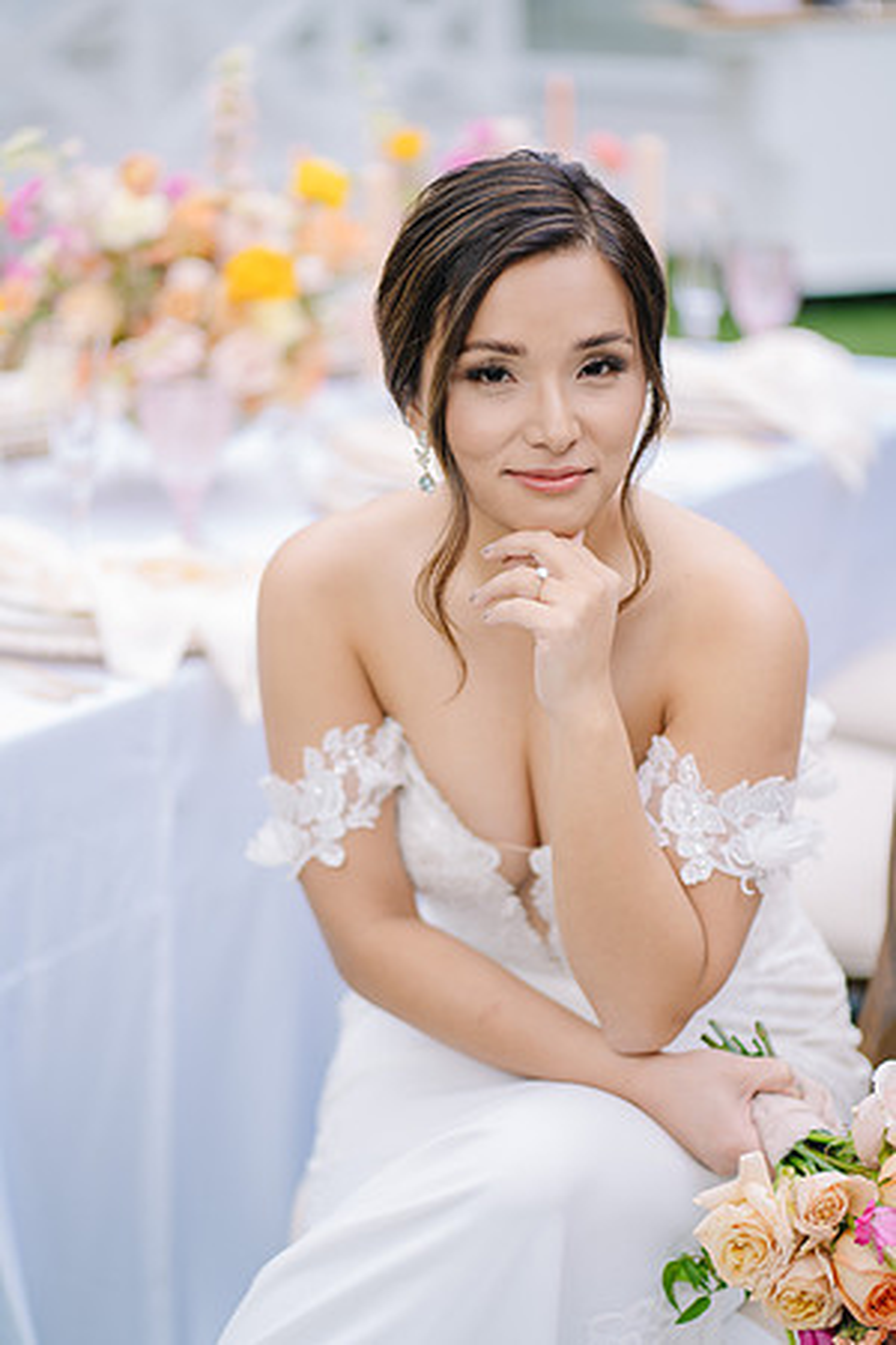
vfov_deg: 23.9
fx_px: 3173
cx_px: 448
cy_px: 672
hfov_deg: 16.1
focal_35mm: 85
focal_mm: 85
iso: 50
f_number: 2
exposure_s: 1/160
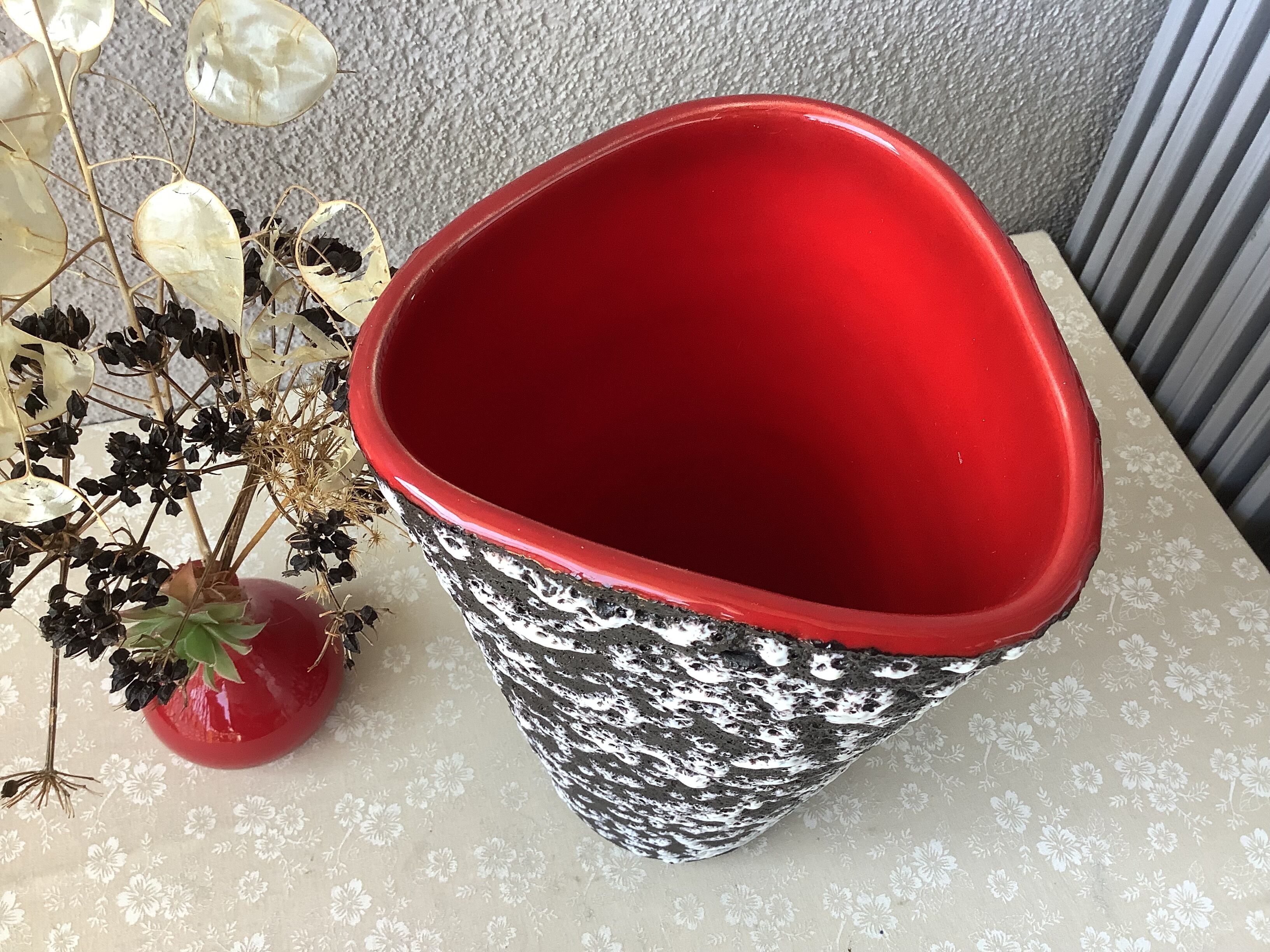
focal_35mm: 31
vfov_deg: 45.4
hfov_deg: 58.4
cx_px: 635
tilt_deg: -54.4
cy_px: 476
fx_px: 1137
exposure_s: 1/100
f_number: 2.4
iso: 80
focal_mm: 3.3
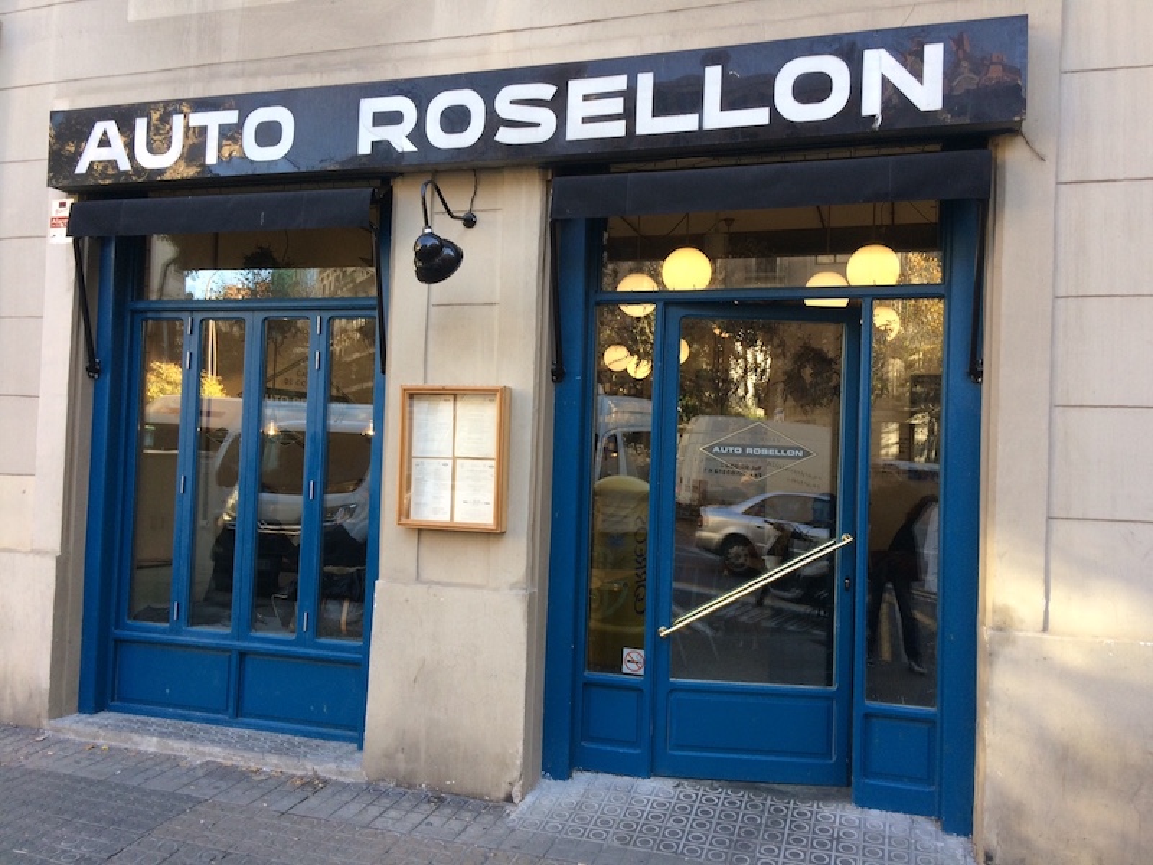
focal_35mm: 29
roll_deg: -1.8
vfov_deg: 48.2
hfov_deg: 61.7
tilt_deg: +0.3
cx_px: 576
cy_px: 432
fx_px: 966
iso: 50
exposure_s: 1/100
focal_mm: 4.15
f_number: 2.2
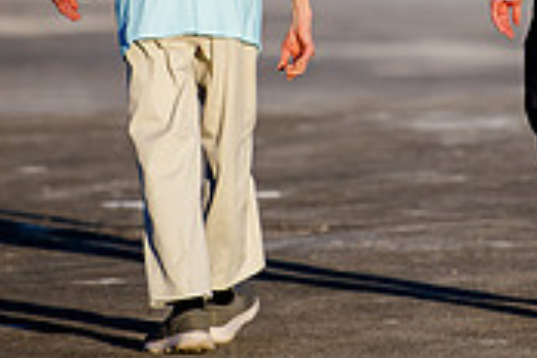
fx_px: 12753
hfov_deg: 2.4
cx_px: 463
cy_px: -35
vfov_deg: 1.6
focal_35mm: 855
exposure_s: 1/2000
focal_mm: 200
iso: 200
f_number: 2.8
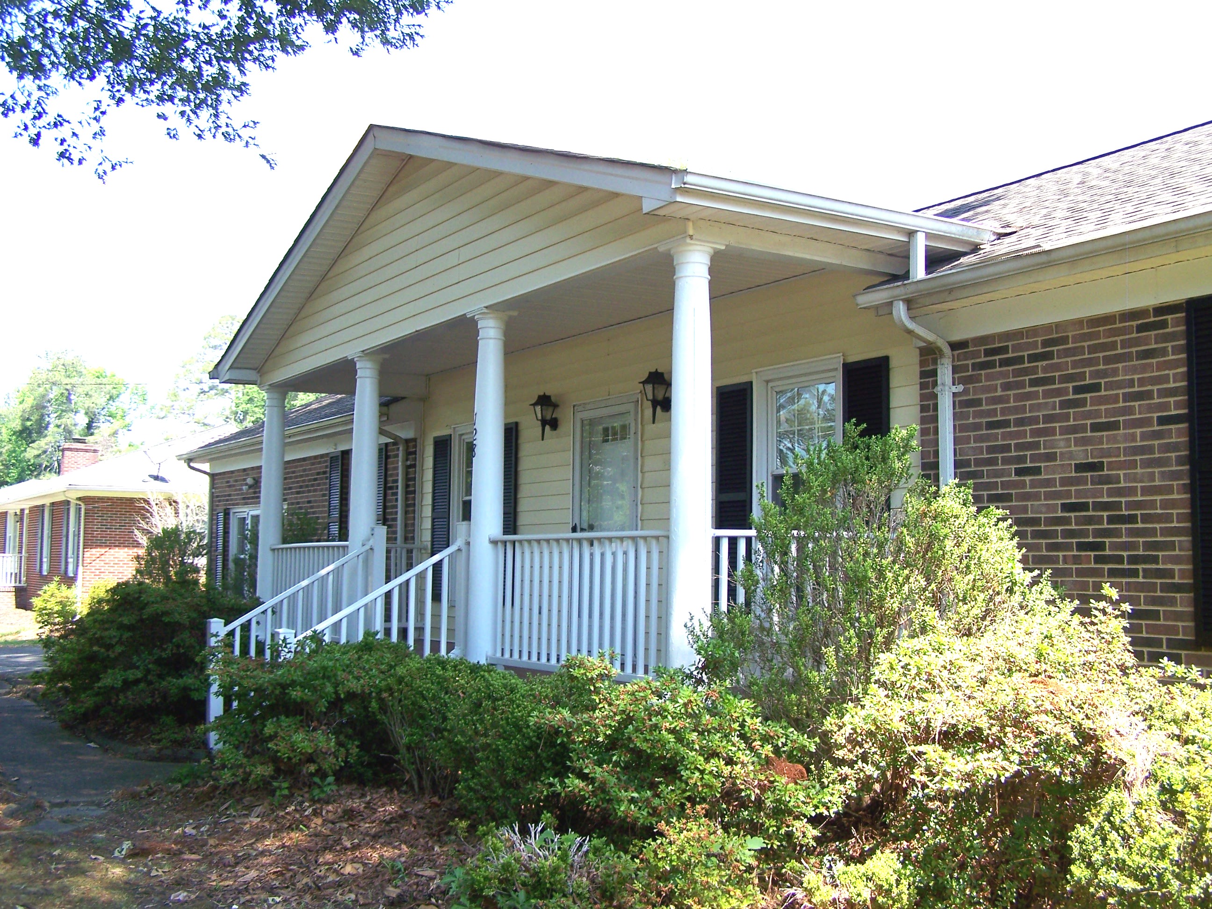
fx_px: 1330
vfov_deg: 37.7
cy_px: 454
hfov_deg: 49.0
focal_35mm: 38
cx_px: 606
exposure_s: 1/250
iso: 64
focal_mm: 6.3
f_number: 2.8
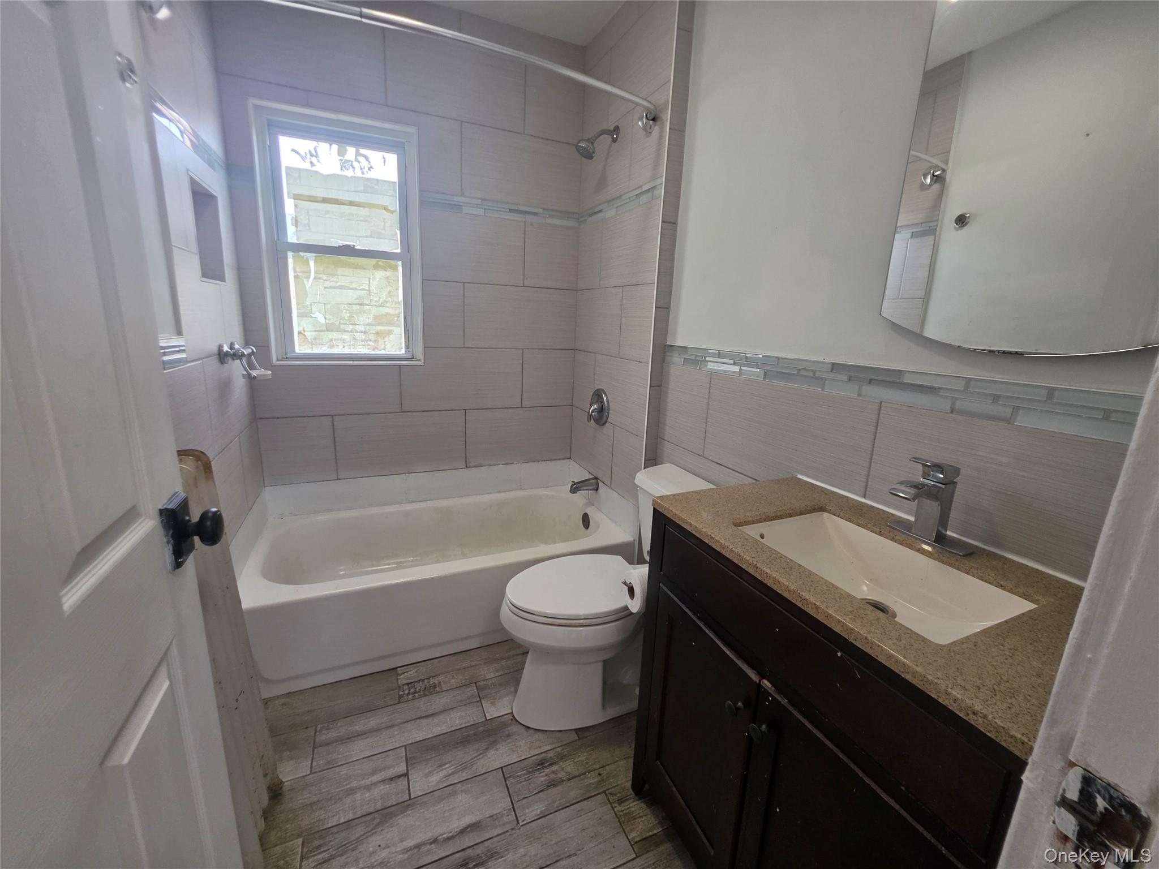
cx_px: 580
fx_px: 435
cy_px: 434
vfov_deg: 89.9
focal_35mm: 13
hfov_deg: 106.2
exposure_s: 1/120
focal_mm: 2.2
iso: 100
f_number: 1.9
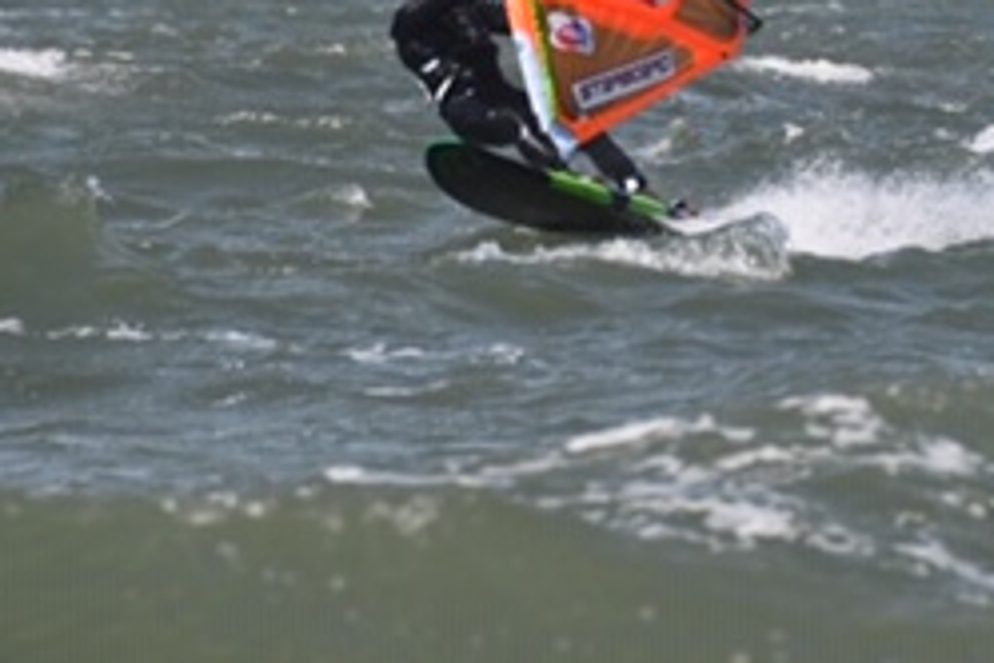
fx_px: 31971
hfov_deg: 1.8
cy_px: 116
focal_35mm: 1158
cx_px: 790
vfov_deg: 1.2
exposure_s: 1/2000
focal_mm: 300
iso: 360
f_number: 8
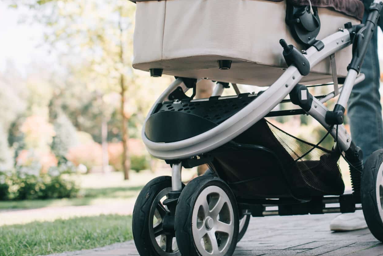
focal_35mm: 82
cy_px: 72
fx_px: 873
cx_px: 287
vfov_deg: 16.6
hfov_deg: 24.5
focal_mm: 50
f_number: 3.5
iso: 125
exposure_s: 1/320
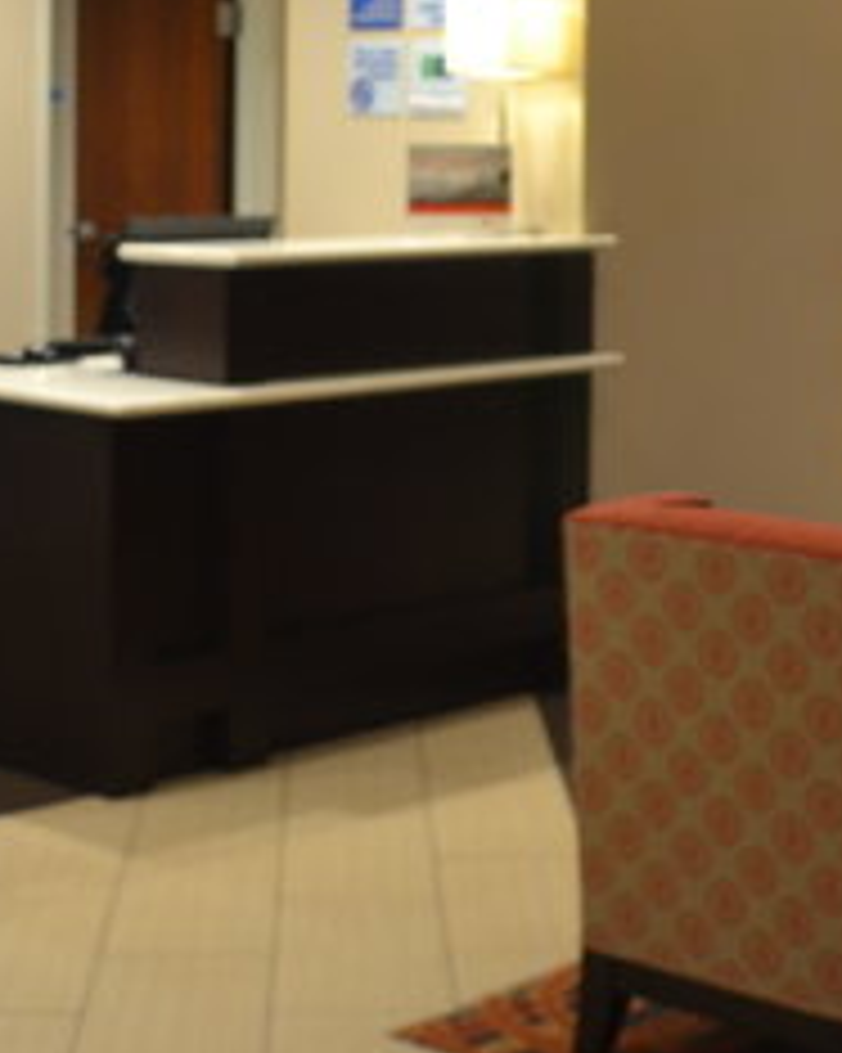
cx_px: 518
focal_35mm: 106
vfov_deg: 18.0
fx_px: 3304
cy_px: 209
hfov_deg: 14.5
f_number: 3.8
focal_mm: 22
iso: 400
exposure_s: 1/25
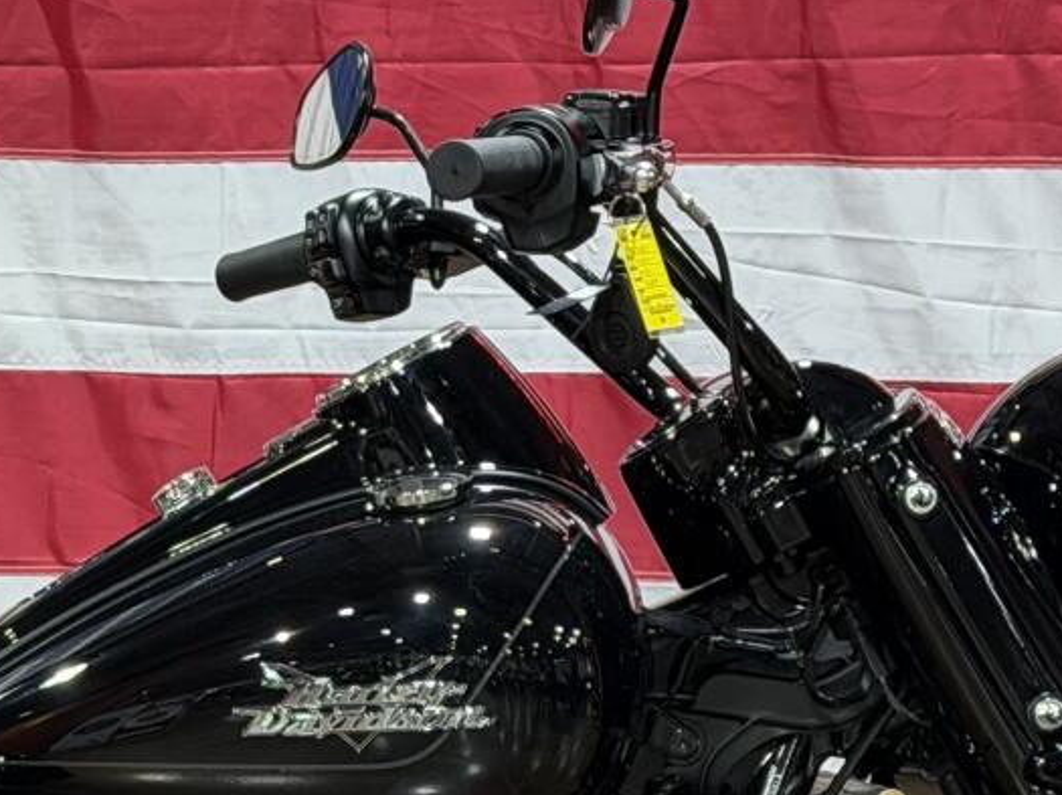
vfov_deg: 8.0
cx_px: -45
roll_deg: +1.1
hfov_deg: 10.7
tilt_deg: -10.6
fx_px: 5610
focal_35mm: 183
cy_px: 1022
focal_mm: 6.76
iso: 100
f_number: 1.78
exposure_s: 1/60
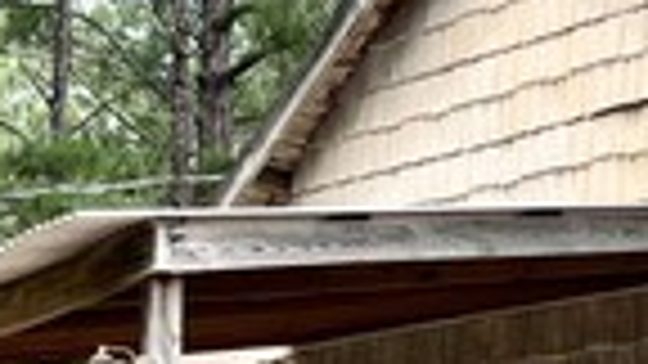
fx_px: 2165
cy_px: 490
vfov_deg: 9.4
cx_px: 1026
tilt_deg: +3.4
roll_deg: +1.1
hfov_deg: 15.5
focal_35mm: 126
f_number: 1.6
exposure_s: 1/1066
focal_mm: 5.1
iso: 50
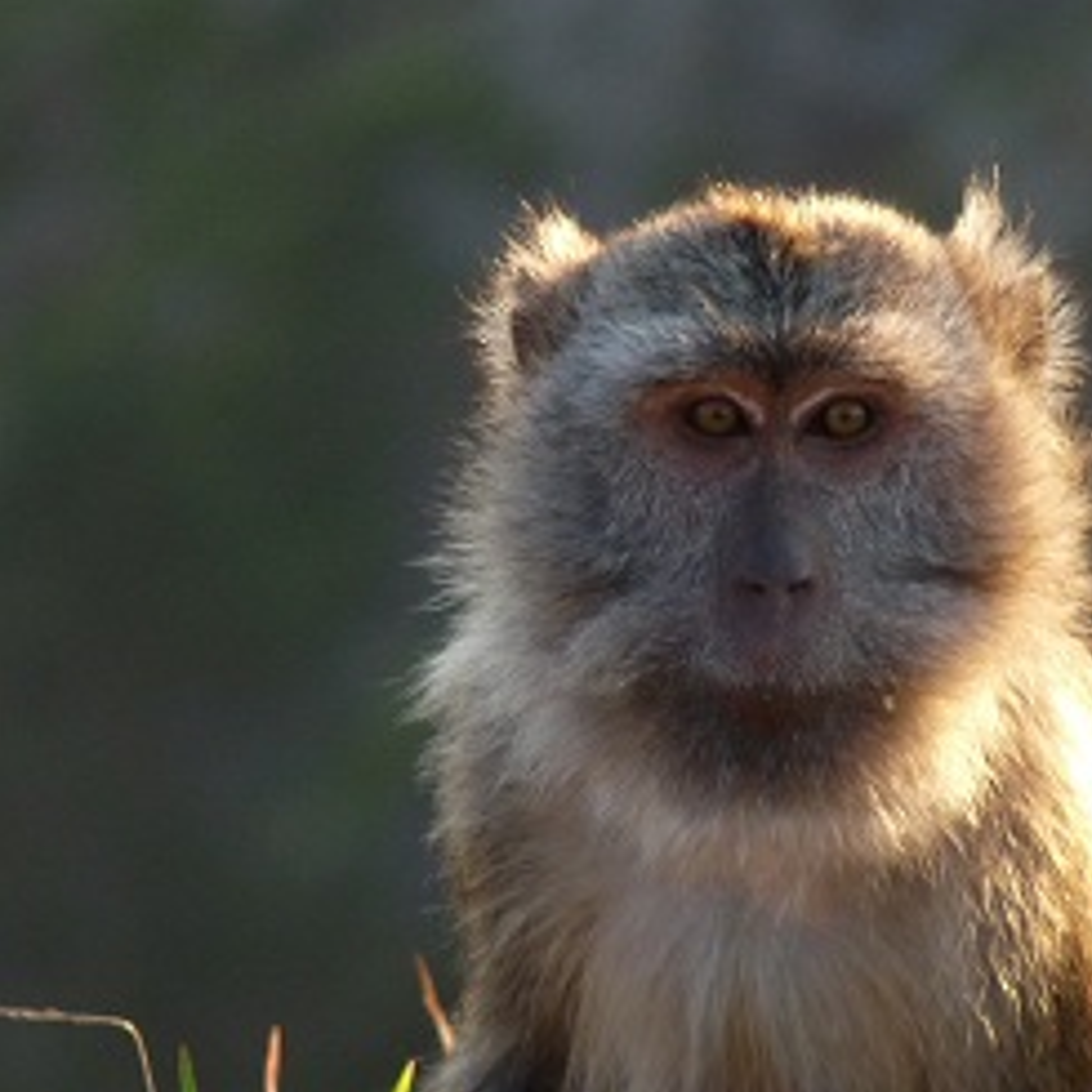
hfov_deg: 1.8
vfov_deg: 1.8
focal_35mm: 960
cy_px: 597
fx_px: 34263
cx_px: 704
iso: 200
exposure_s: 1/125
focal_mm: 86.4
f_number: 4.4
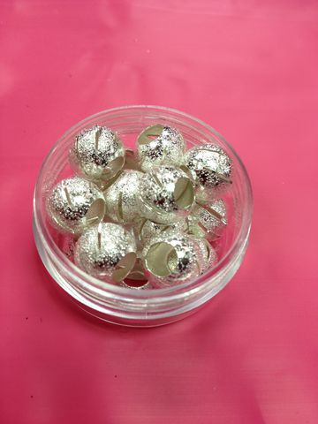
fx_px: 429
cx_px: 159
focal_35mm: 35
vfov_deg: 52.6
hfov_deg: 40.7
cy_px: 212
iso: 50
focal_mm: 4.28
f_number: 2.4
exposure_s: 1/24
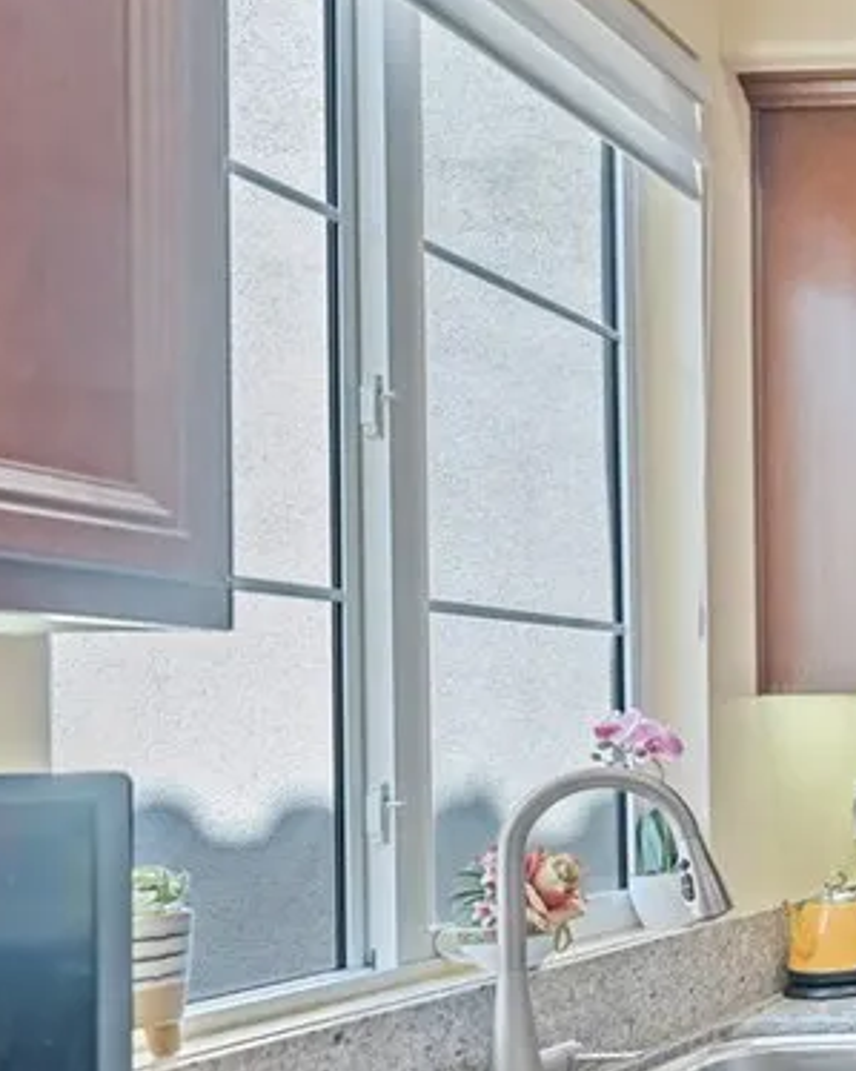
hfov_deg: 25.8
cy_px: 730
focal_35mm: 36
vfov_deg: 49.3
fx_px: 1141
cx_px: 1380
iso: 1250
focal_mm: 14
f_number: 5
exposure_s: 1/13
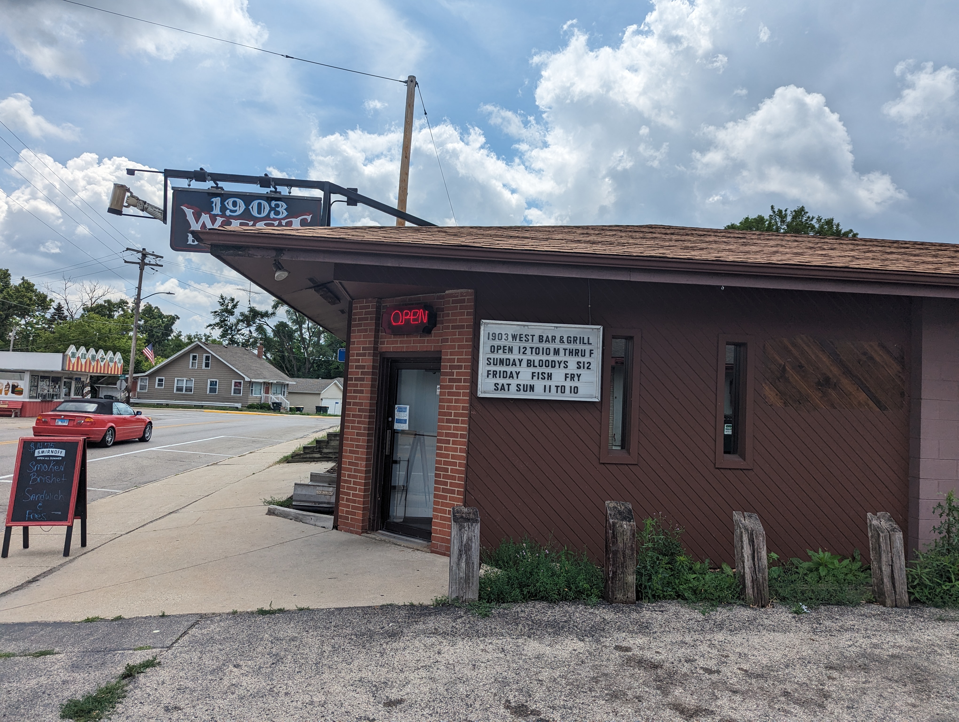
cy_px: 361
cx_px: 480
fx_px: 666
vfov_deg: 56.9
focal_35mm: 24
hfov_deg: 71.5
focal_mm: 6.81
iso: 44
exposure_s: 1/3236
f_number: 1.85
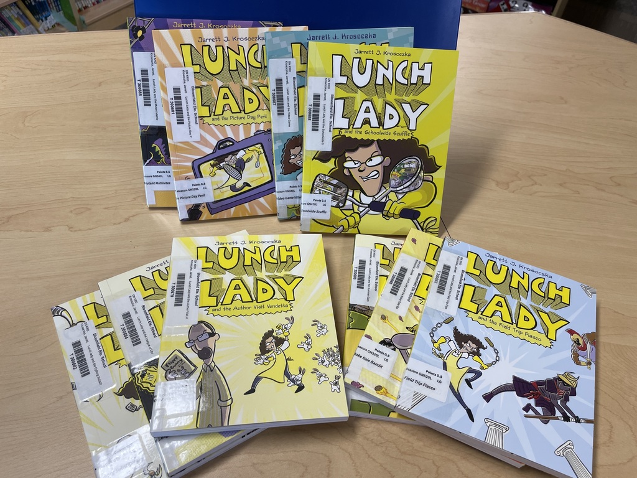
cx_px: 318
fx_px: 478
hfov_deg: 67.3
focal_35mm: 26
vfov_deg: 53.1
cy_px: 239
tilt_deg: -50.1
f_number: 1.6
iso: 50
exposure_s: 1/115
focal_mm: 4.2
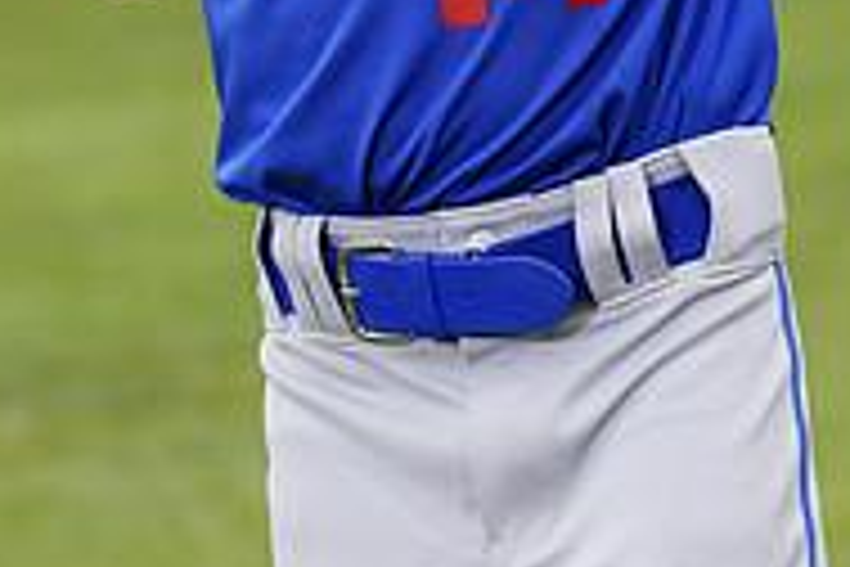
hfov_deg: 4.5
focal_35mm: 463
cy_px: -268
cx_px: 418
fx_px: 10931
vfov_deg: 3.0
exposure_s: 1/250
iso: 100
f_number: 6.3
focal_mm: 151
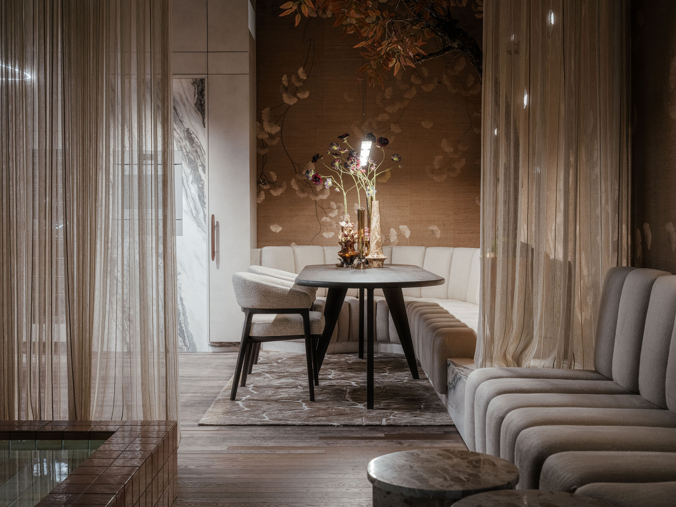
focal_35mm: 46
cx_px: 338
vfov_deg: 31.5
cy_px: 254
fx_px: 898
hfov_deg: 41.2
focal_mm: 58.6
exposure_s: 1/1.25
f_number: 9
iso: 500
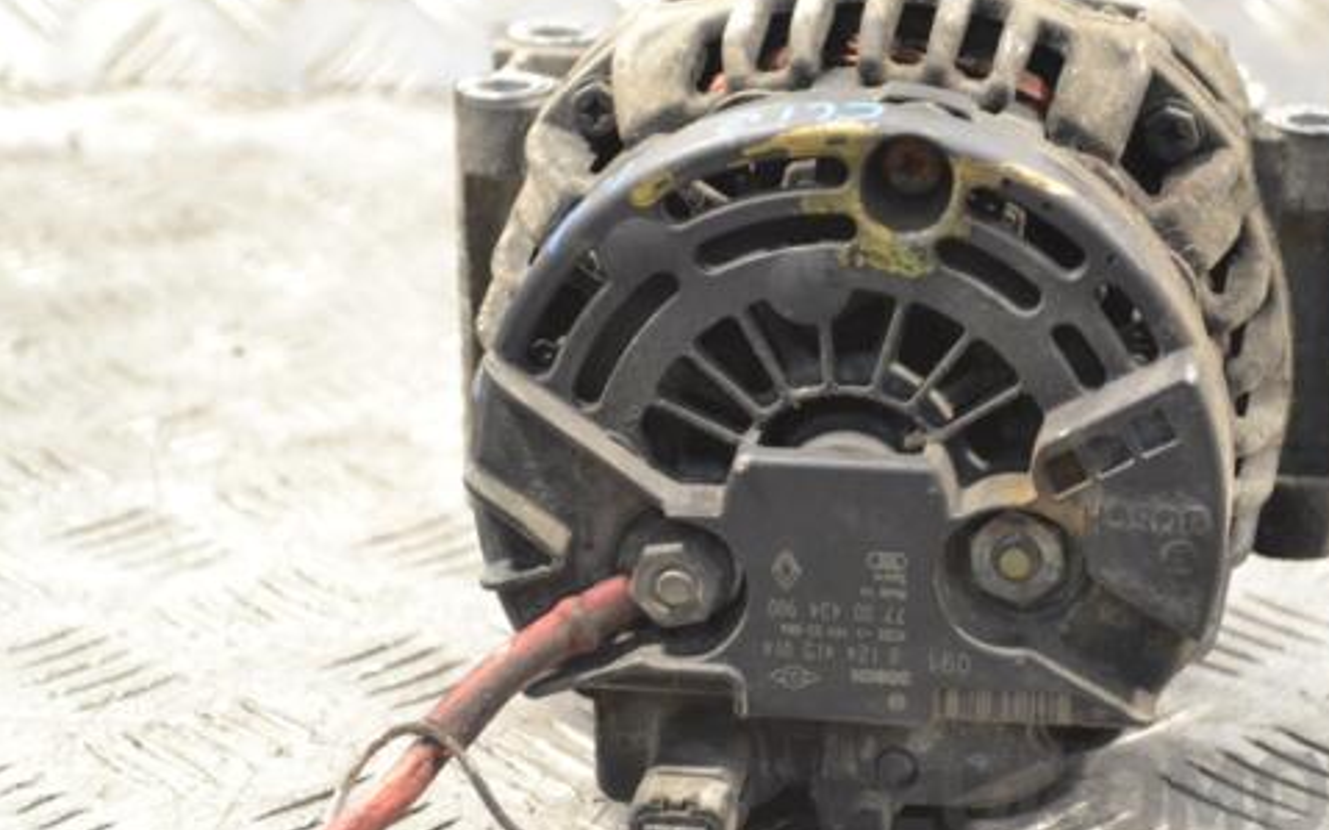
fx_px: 3331
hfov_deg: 22.5
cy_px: 425
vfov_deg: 14.2
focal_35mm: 92
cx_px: 827
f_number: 5.6
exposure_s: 1/100
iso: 3200
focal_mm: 48
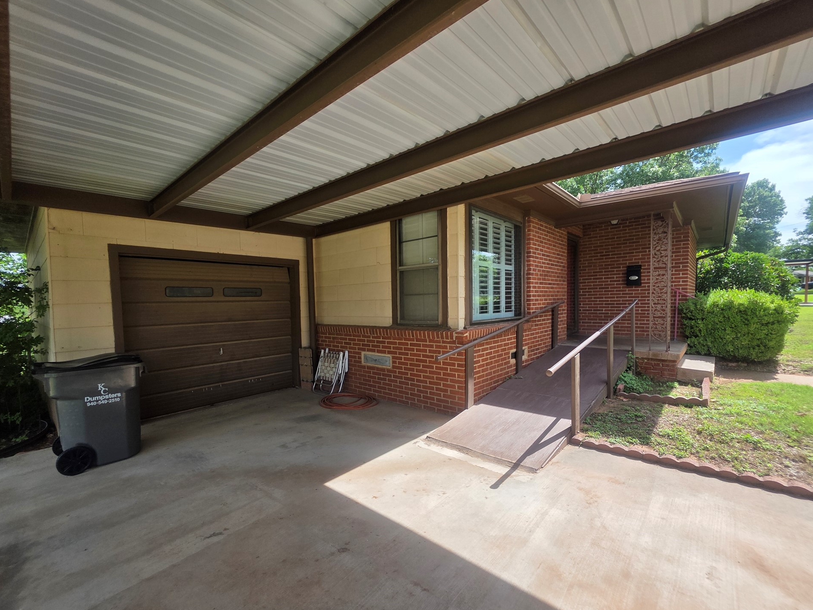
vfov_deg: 85.6
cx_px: 392
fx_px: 329
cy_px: 319
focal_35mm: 14
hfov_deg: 102.0
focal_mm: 2.2
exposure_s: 1/838
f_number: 1.9
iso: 40
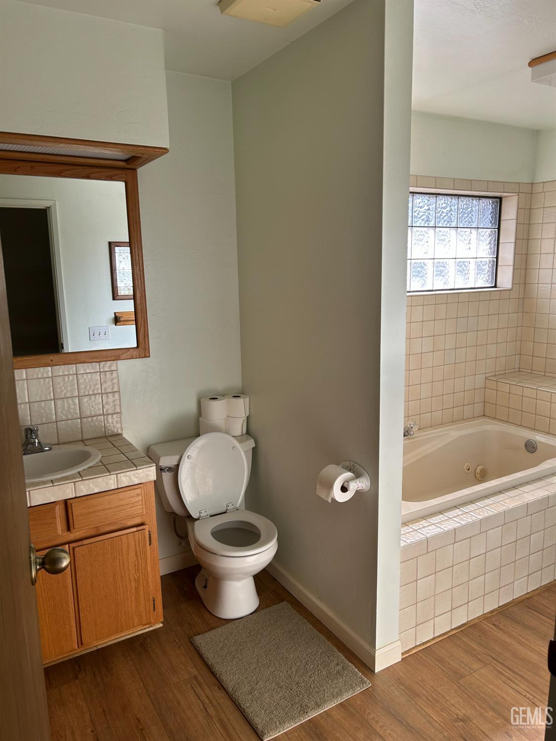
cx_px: 278
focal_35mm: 26
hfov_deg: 53.1
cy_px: 370
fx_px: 557
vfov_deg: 67.3
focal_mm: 5.7
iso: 40
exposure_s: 1/233
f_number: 1.5
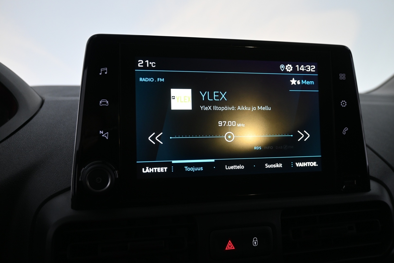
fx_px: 353
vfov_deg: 40.8
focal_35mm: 32
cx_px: 197
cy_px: 132
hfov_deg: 58.3
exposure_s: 1/30
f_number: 4
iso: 720
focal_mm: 21.5
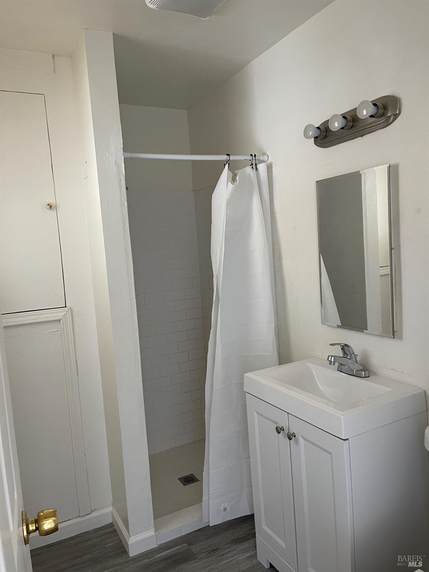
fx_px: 430
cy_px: 286
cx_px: 214
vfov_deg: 67.3
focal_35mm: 26
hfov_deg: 53.1
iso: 125
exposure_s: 1/82
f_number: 1.6
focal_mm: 5.1
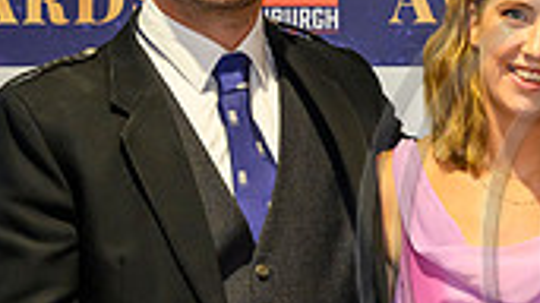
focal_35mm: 342
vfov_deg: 3.5
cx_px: 682
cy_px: 245
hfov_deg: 6.3
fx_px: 4895
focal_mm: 96
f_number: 3.2
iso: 2500
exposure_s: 1/160
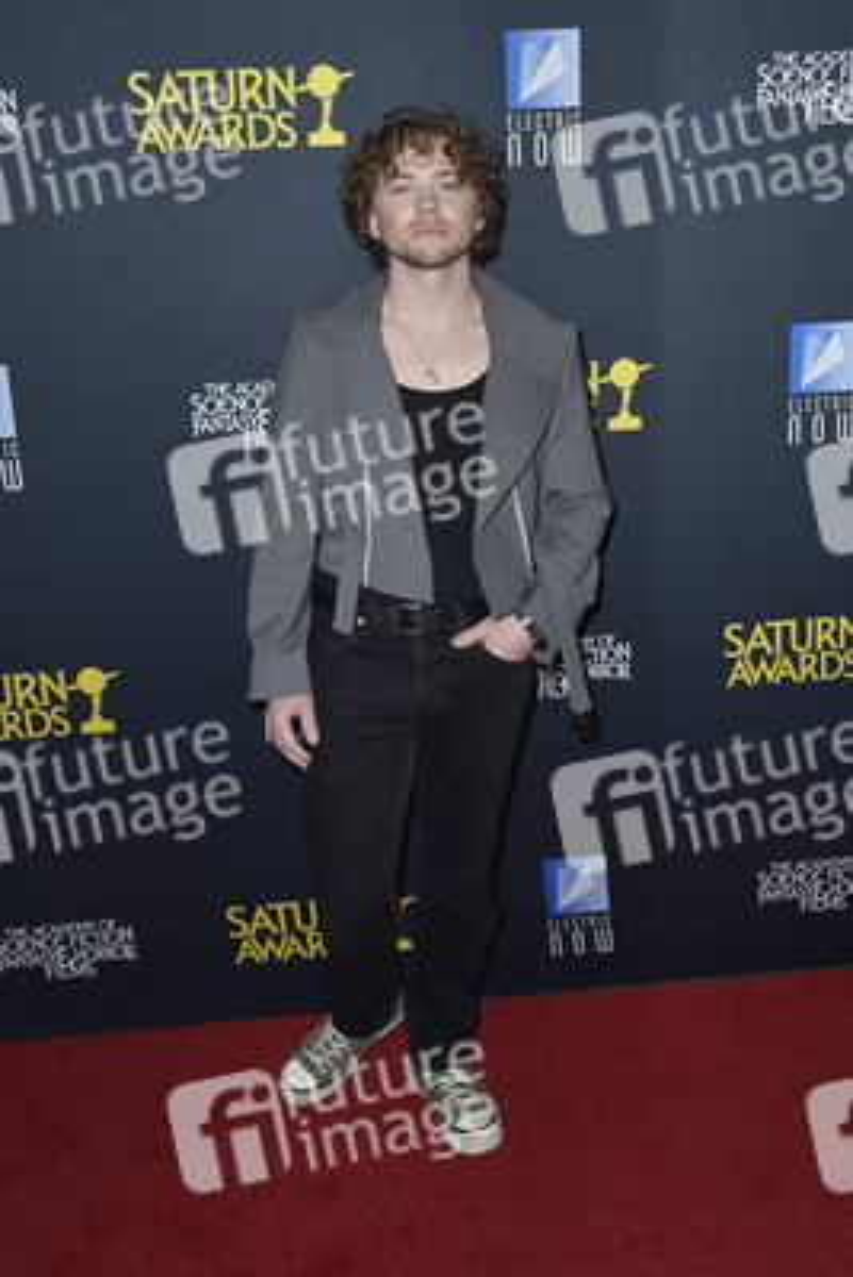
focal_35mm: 35
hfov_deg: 37.9
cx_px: 426
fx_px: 1243
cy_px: 638
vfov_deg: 54.4
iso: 250
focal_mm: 35
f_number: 6.3
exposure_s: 1/250
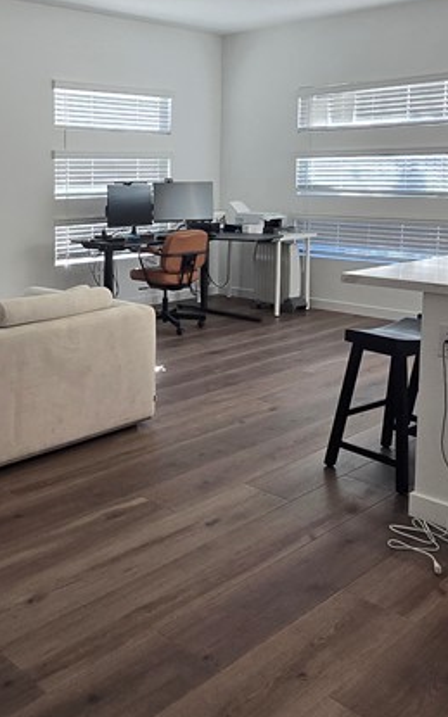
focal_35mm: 34
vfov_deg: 55.9
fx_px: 665
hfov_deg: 34.9
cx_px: 38
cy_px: 261
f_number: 2.2
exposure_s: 1/120
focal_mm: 2.2
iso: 100
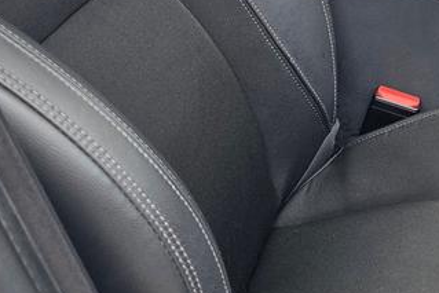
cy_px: 3
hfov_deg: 18.6
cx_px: 676
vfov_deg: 14.1
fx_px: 1171
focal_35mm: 96
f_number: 1.7
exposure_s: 1/359
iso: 40
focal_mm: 6.3
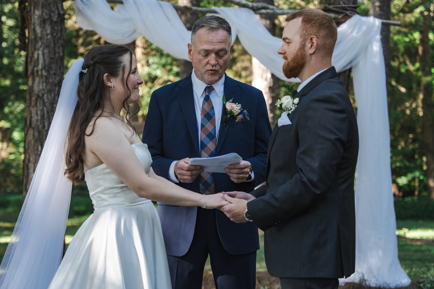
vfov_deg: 13.0
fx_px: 1266
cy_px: 144
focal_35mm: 105
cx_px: 217
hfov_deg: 19.5
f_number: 2.8
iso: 250
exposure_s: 1/250
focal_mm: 70
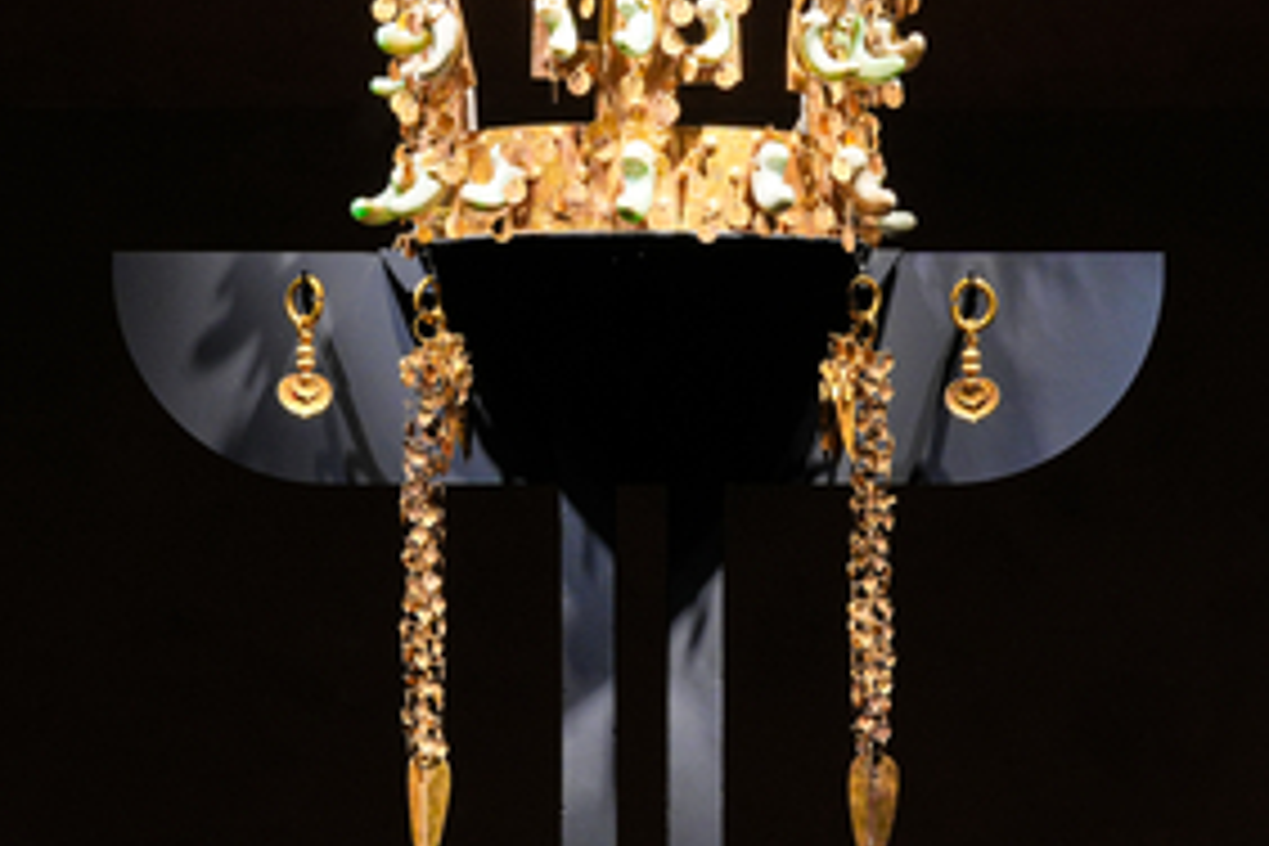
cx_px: 626
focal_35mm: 169
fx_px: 5957
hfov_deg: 12.2
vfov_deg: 8.1
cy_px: 182
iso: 800
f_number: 8
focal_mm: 85
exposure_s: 1/60
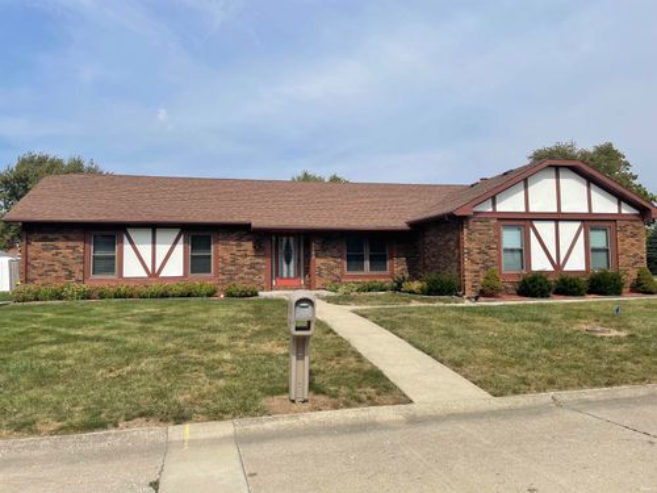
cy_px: 246
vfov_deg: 53.1
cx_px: 328
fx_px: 493
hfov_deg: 67.3
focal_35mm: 26
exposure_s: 1/5051
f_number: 1.6
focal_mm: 4.2
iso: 32
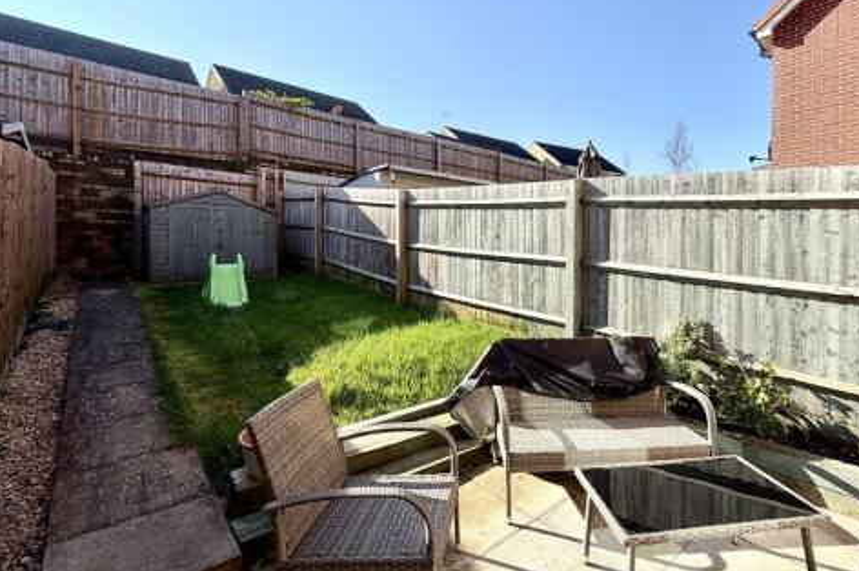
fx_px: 429
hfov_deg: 89.4
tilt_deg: -0.1
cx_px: 496
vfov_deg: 67.1
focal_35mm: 18
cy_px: 257
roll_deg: -0.2
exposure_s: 1/770
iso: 32
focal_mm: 2.22
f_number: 2.2
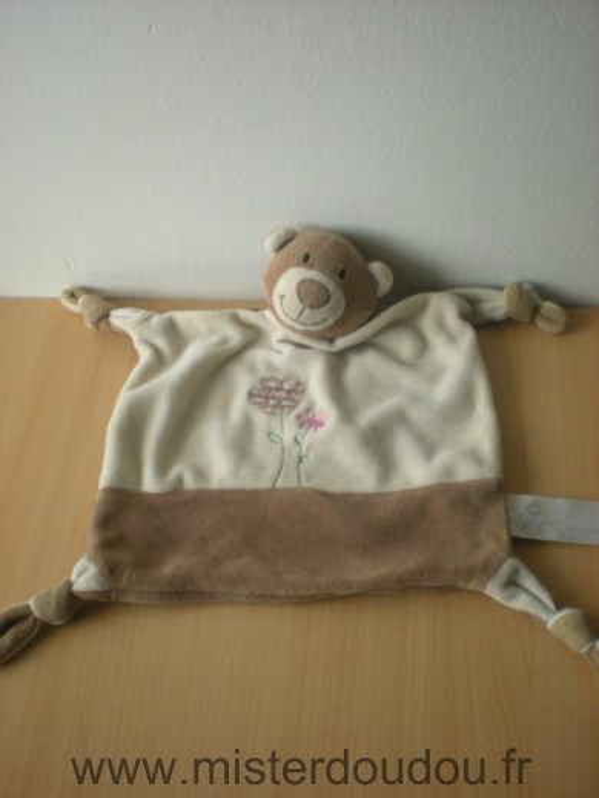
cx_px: 300
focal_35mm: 38
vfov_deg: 49.0
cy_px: 399
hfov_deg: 37.7
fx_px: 877
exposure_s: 1/17.4
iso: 200
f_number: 3.1
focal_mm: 6.3
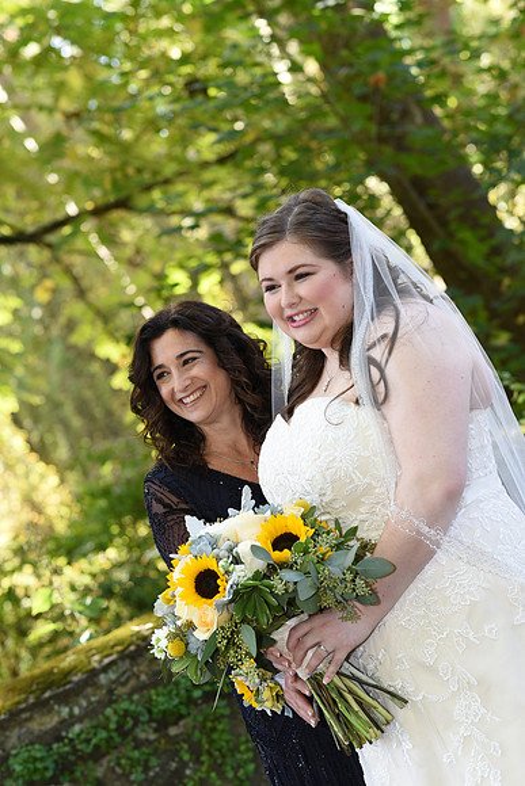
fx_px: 1858
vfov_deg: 23.9
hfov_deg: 16.1
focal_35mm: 85
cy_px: 393
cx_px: 262
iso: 500
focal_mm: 85
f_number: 4.5
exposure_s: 1/200
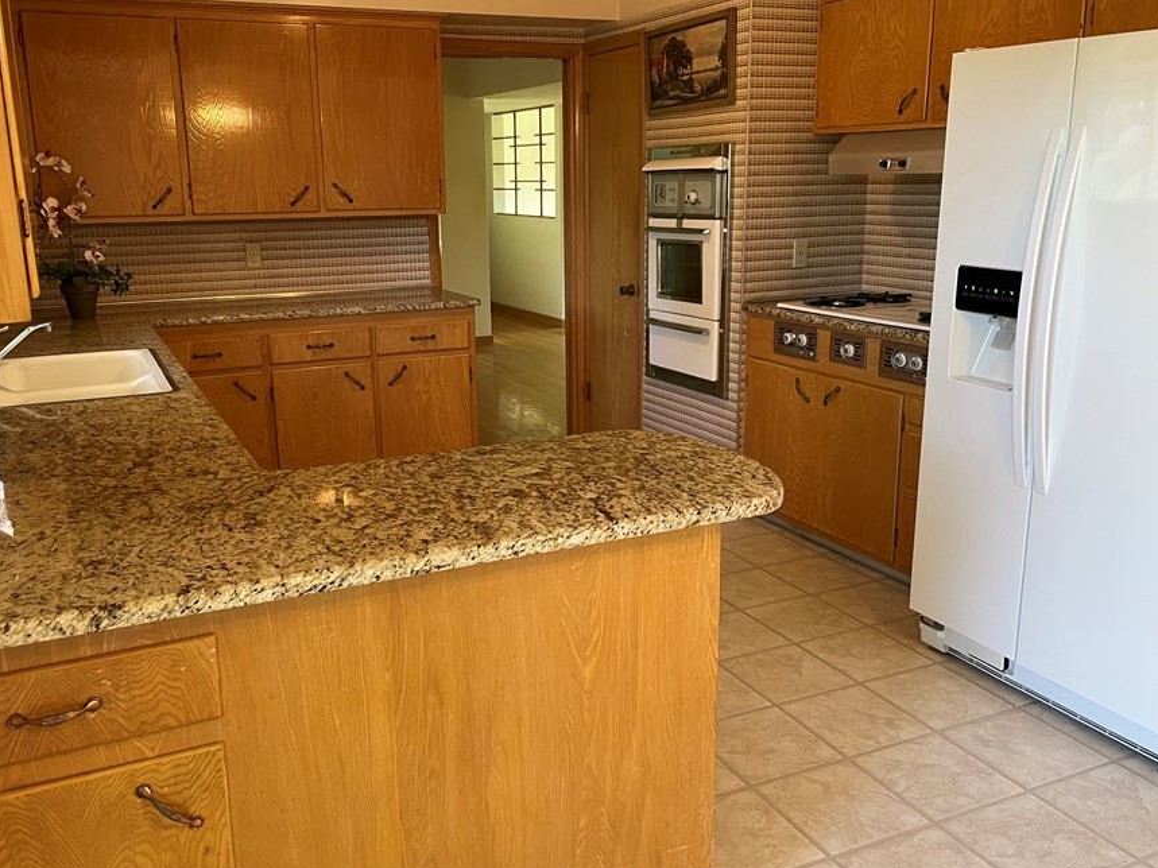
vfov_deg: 45.4
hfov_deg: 58.3
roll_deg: +1.0
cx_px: 537
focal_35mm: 31
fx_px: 1037
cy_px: 431
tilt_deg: -12.1
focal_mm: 4.2
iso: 125
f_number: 1.6
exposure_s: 1/60
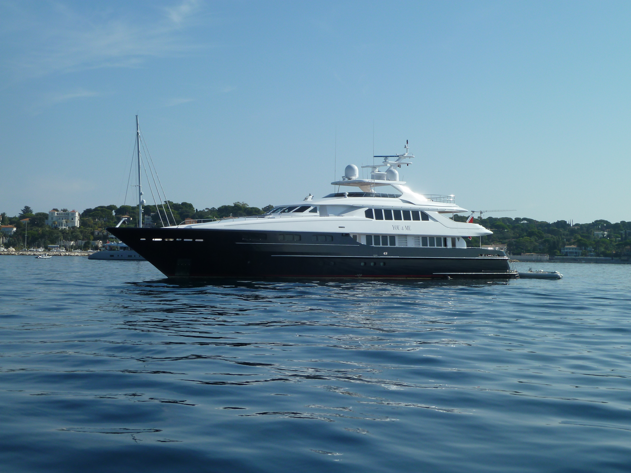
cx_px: 316
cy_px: 236
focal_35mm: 59
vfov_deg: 24.8
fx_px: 1075
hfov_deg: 32.7
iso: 80
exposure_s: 1/500
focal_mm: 9.7
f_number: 5.6
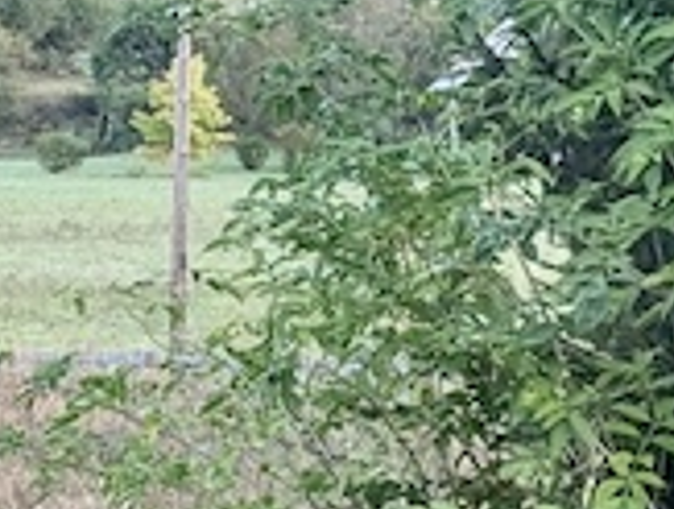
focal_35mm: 159
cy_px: 159
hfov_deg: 12.3
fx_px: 3103
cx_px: 62
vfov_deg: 9.4
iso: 69
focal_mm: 6.9
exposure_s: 1/215
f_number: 1.68
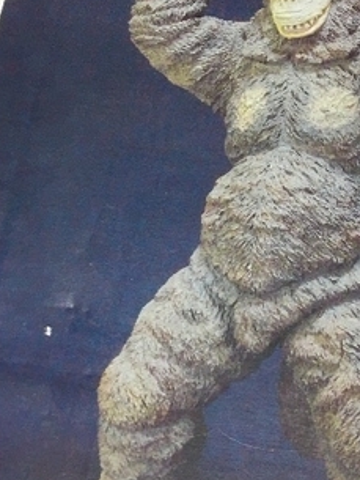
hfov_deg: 19.2
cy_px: 178
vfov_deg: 25.6
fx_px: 1053
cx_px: 297
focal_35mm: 76
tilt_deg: -62.2
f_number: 2.2
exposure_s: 1/15
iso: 25
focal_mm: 4.15
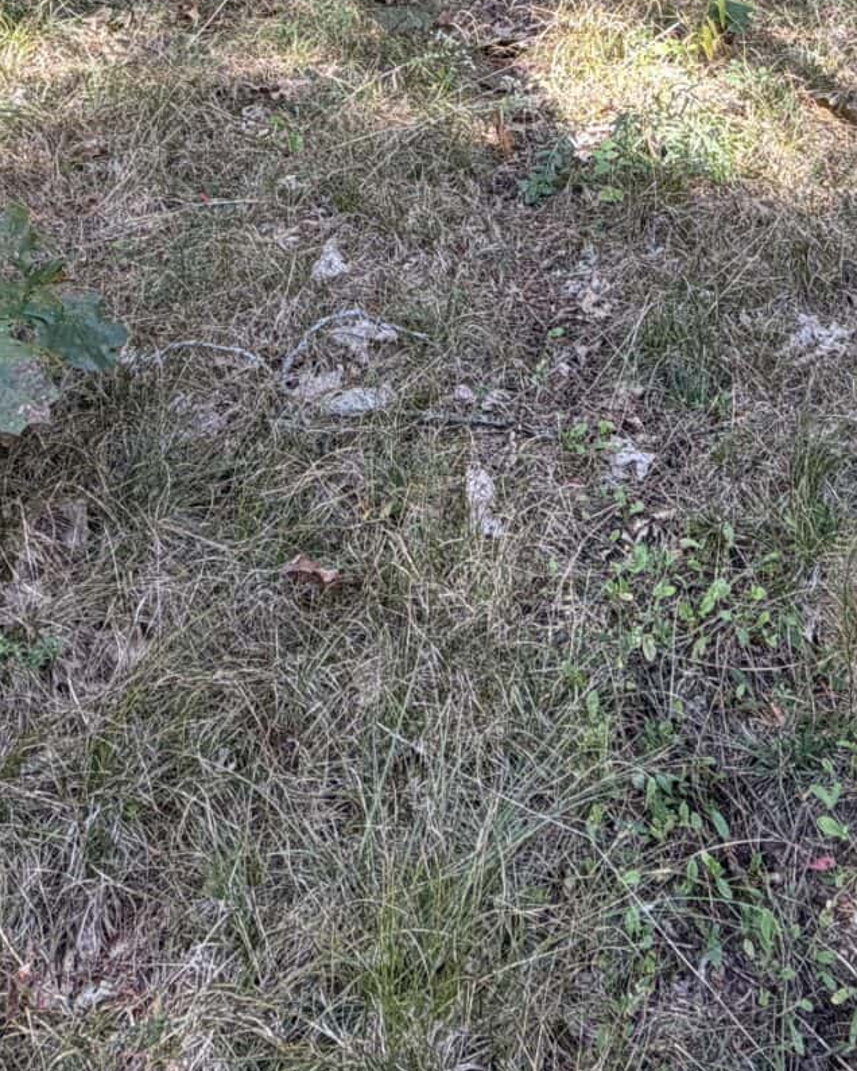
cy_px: -150
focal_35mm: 44
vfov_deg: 35.1
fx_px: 1395
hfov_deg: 34.0
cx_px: 536
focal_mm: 2.22
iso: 100
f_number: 2.2
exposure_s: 1/121
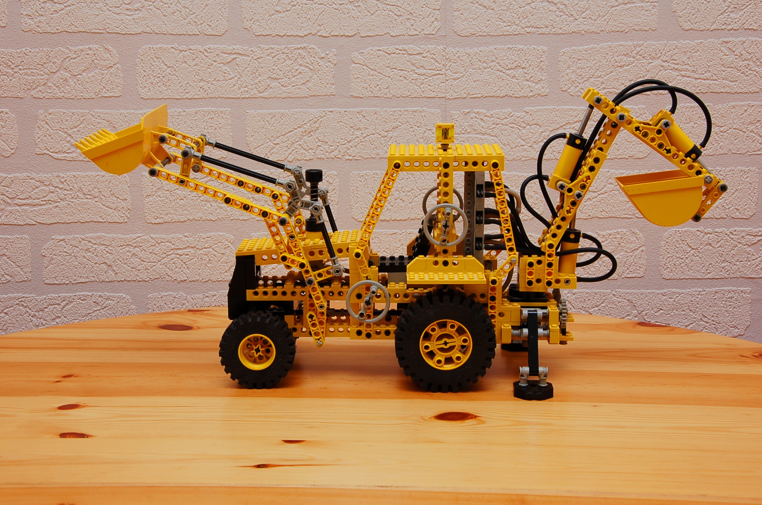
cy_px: 252
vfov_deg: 21.5
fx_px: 1331
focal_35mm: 63
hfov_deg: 31.9
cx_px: 381
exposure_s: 1/60
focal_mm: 42
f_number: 11
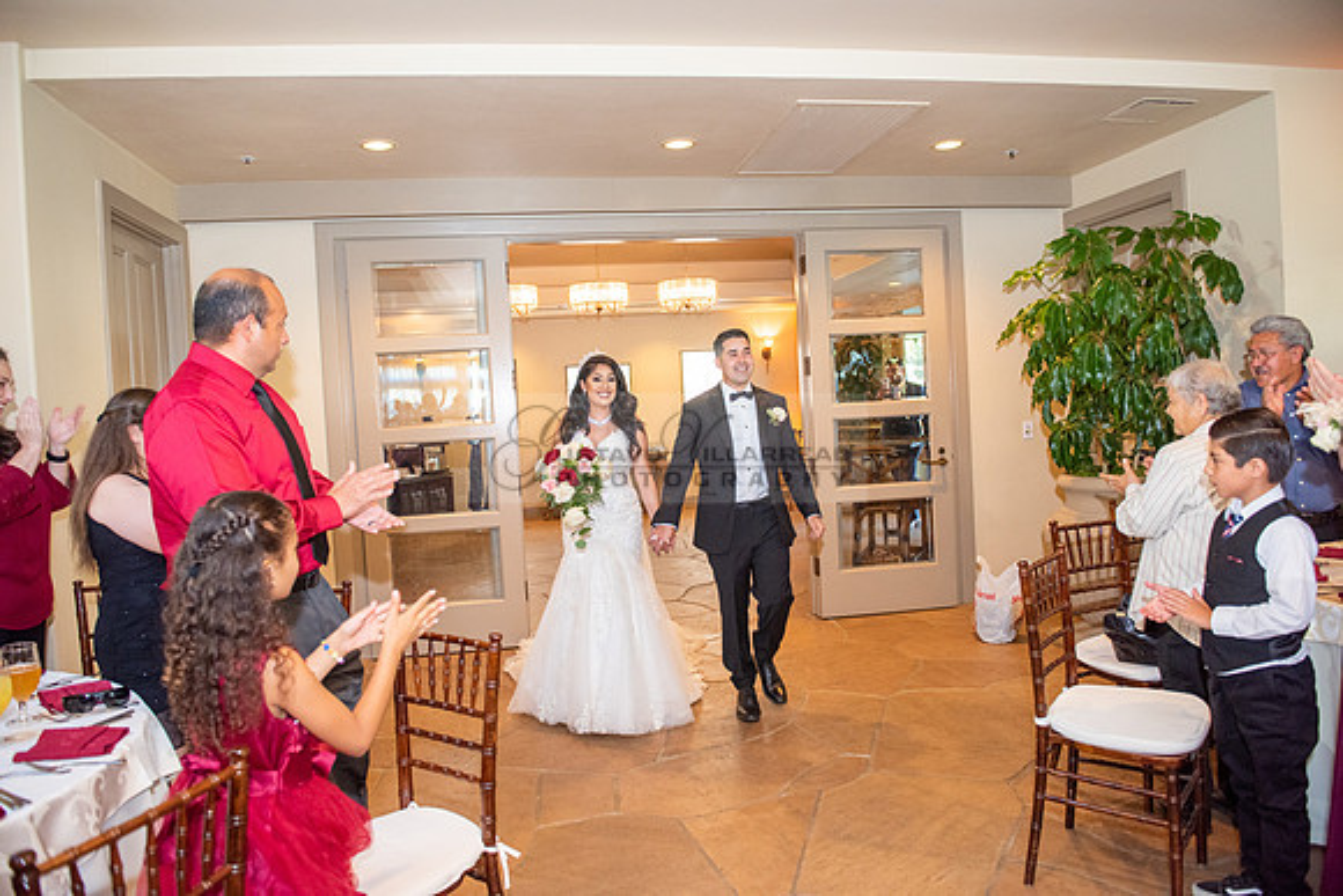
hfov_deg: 73.7
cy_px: 448
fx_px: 896
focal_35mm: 24
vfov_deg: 53.2
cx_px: 672
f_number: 3.5
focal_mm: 24
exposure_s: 1/125
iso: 1600
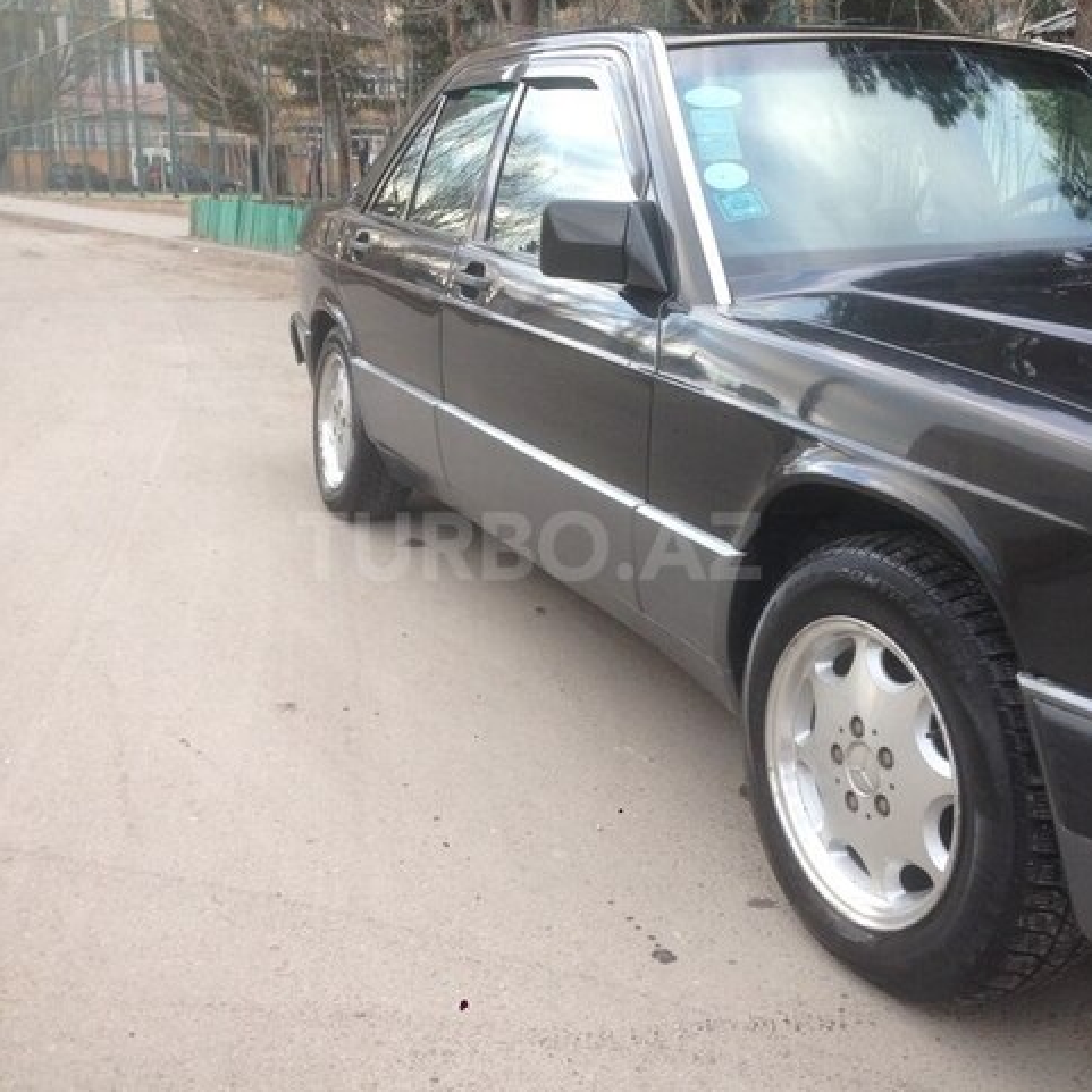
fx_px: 1428
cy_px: 546
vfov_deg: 41.9
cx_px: 529
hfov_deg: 41.9
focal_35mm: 40
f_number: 2.4
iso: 64
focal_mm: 4.12
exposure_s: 1/100
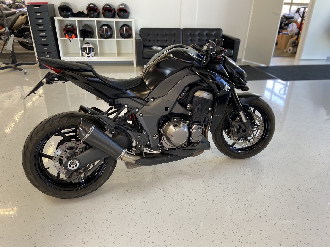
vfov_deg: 53.1
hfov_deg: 67.3
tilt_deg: -25.1
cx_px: 165
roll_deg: -2.1
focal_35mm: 26
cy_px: 124
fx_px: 248
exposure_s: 1/100
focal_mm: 4.25
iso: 100
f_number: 1.8
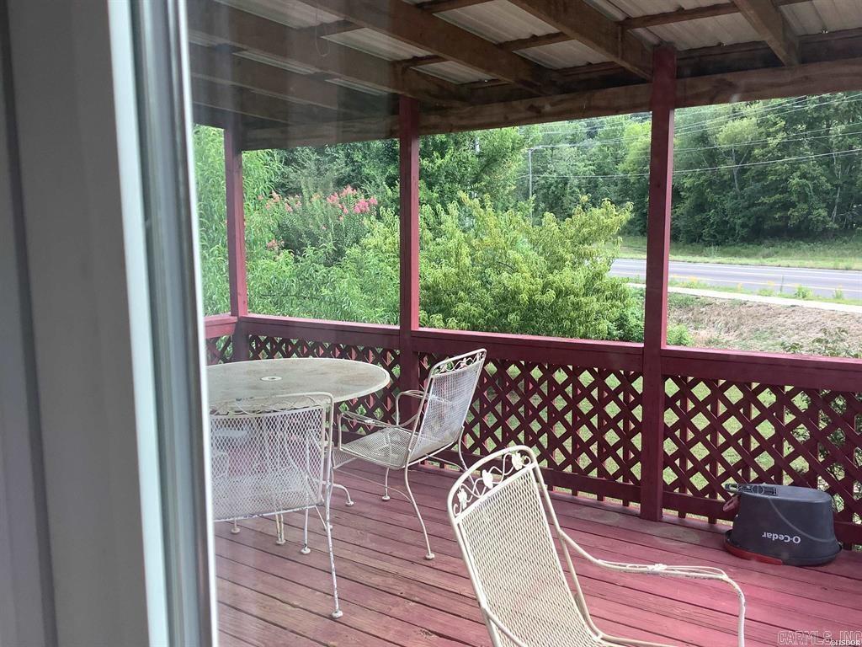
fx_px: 772
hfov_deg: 58.4
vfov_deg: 45.4
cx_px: 431
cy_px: 324
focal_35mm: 31
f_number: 2.4
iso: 32
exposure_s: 1/120
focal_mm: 3.3
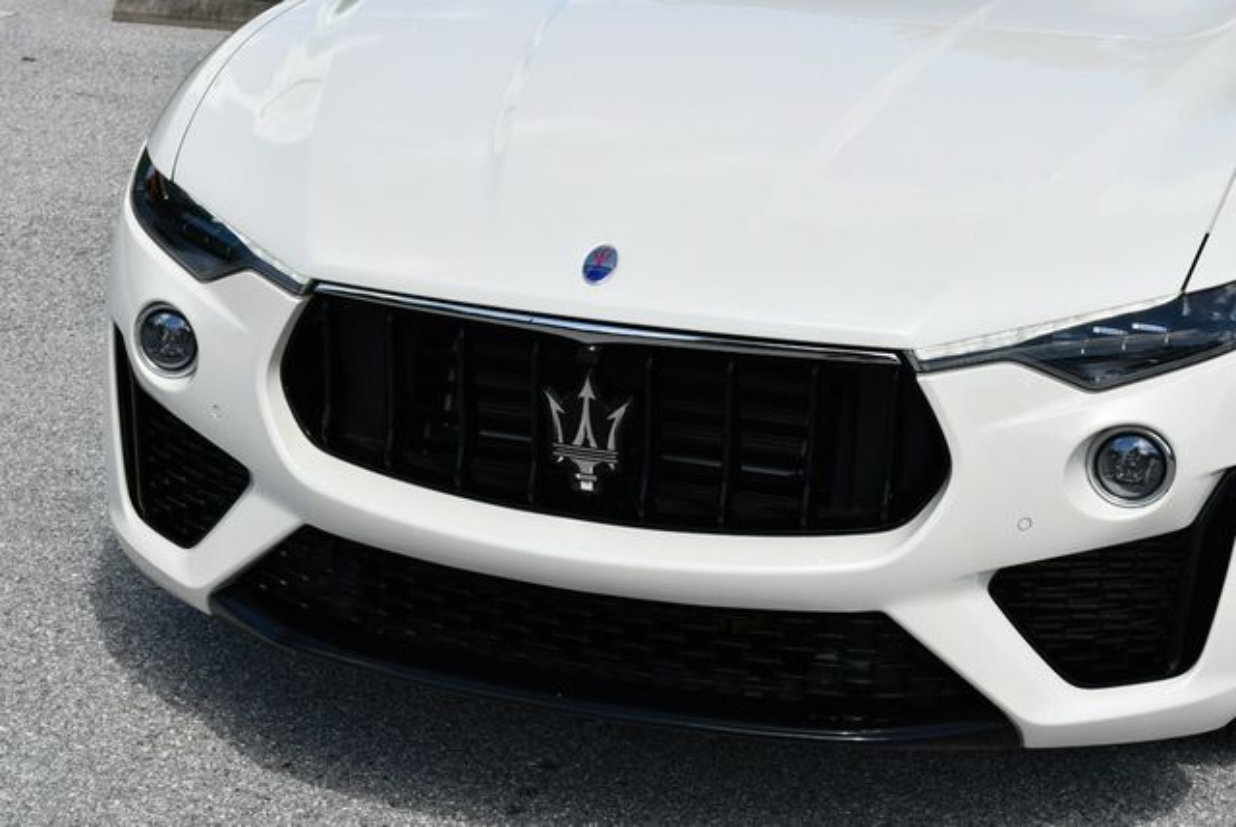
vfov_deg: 20.1
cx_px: 618
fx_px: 2337
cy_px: 414
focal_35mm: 68
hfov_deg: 29.6
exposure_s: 1/250
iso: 125
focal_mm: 34
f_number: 8
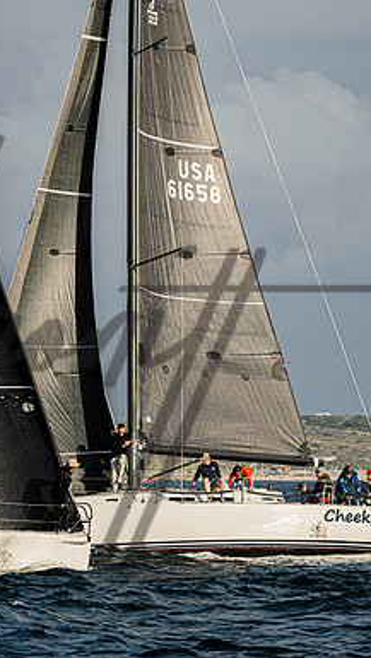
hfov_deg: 4.1
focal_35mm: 297
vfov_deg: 7.3
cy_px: 348
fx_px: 5186
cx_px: 31
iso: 100
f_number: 4.8
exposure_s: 1/1000
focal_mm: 160
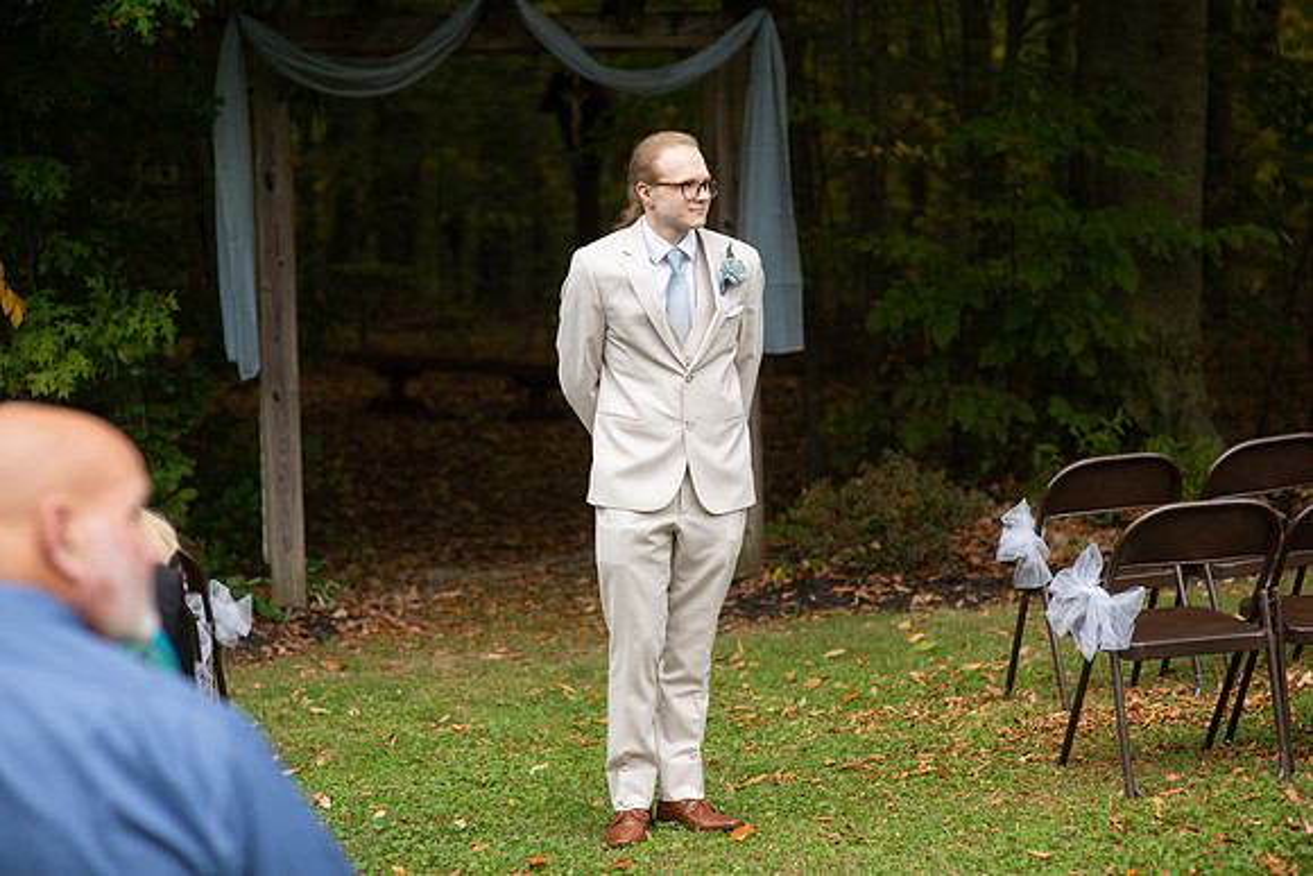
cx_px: 664
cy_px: 438
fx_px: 3162
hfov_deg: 23.5
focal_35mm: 87
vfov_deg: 15.8
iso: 640
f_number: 3.2
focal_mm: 85
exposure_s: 1/800
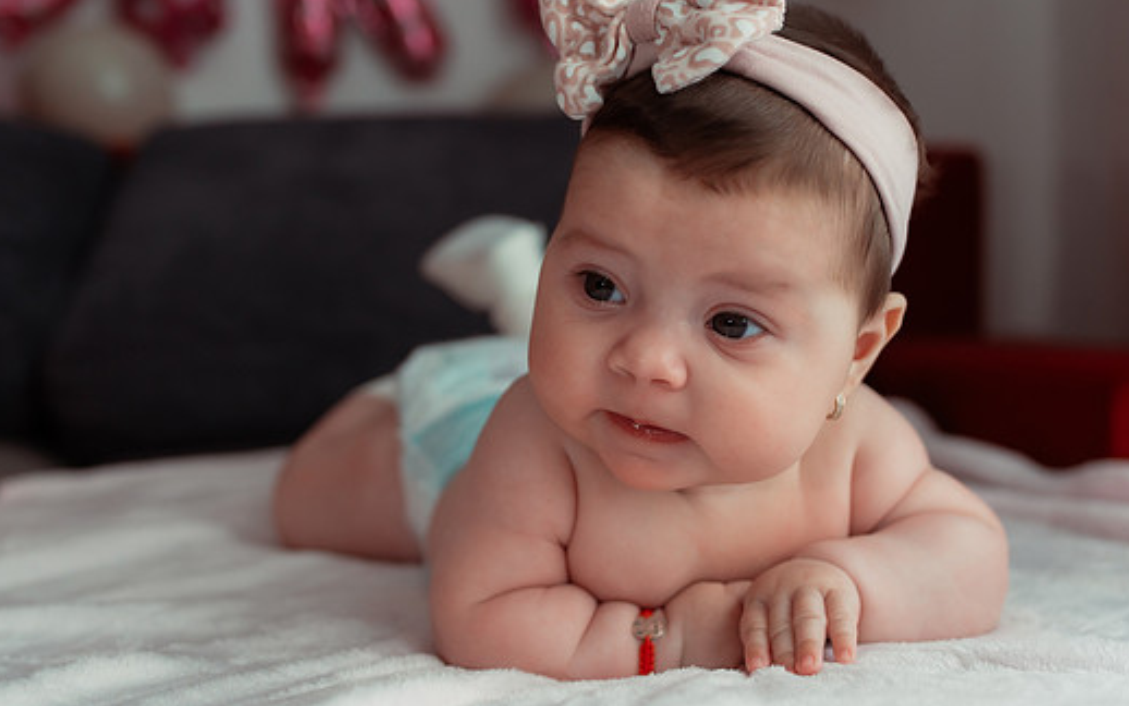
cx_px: 619
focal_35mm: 42
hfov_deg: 47.1
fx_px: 1293
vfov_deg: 30.5
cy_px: 332
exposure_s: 1/250
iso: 800
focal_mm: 35
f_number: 3.2
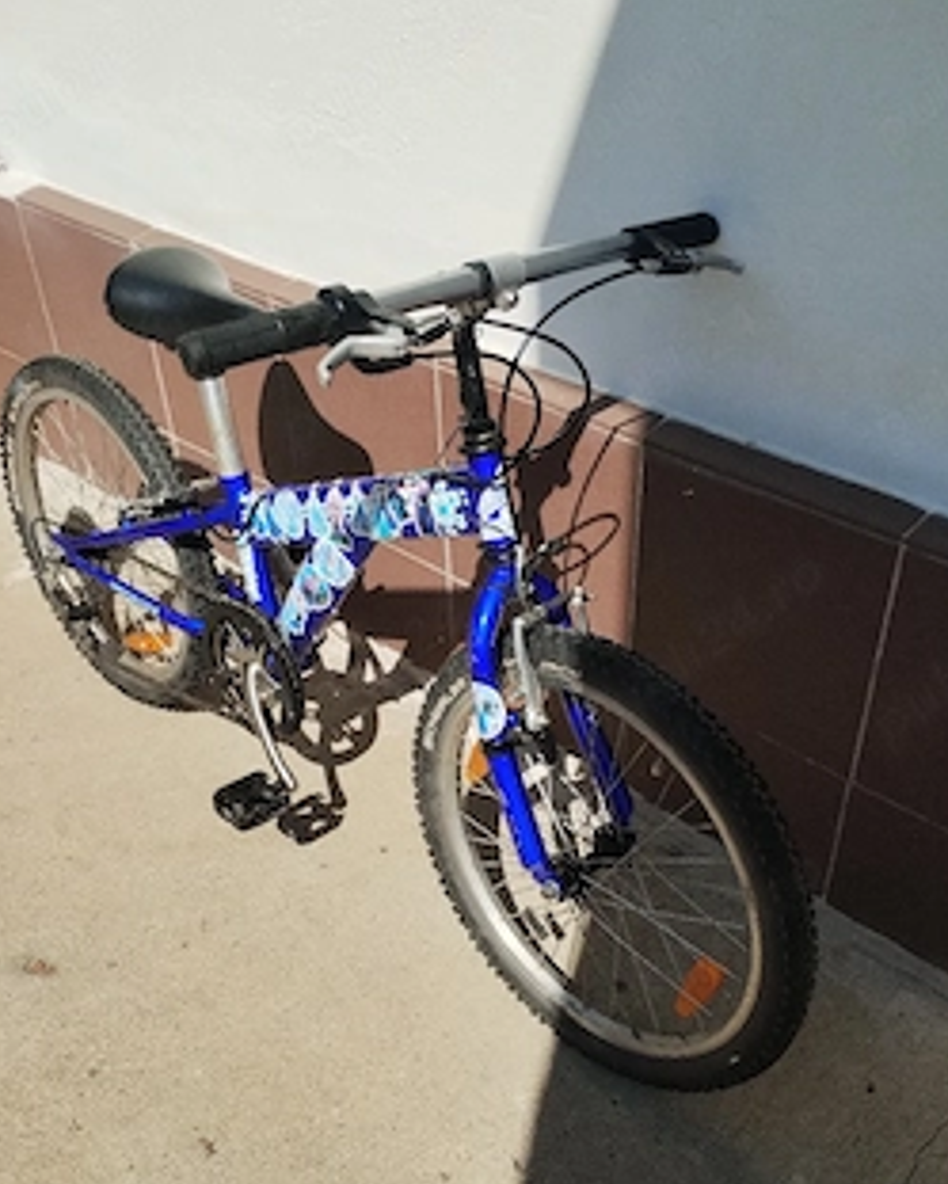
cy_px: 693
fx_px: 1227
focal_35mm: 35
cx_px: 480
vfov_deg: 51.3
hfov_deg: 42.2
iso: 100
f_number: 1.8
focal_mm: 4.27
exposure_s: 1/1250
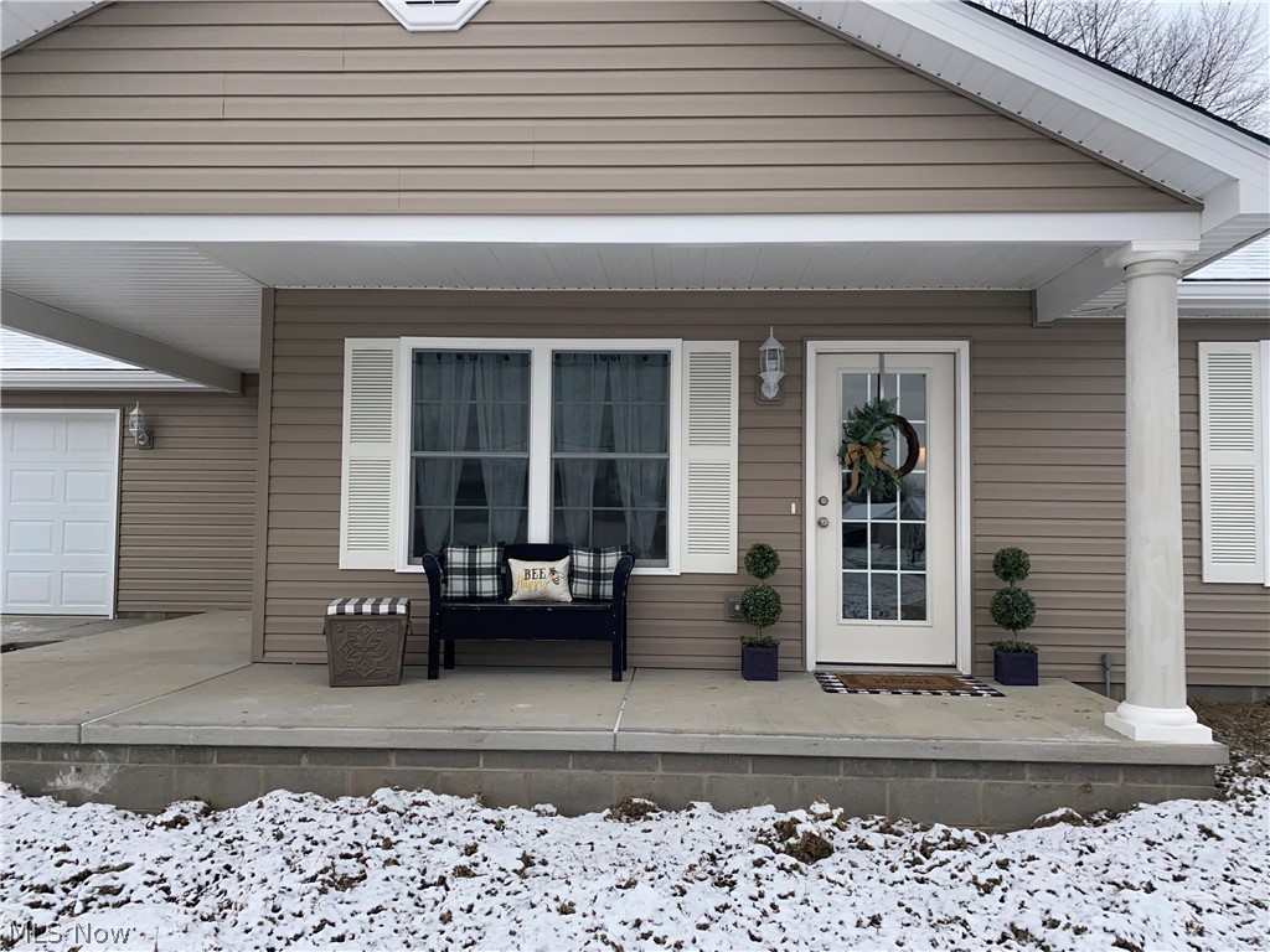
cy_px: 476
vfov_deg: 53.1
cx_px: 635
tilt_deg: +2.6
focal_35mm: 26
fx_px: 954
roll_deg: -0.1
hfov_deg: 67.3
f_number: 1.8
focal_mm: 4.25
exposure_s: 1/1053
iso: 32
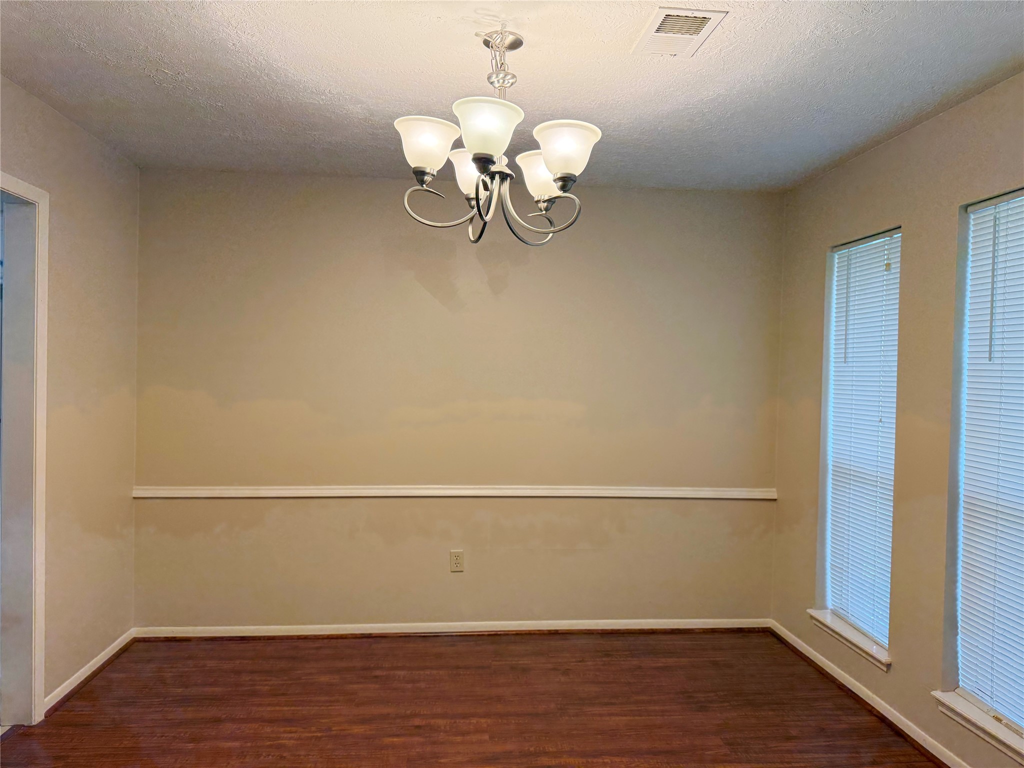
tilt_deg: -0.7
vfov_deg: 56.8
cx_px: 512
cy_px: 384
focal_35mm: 24
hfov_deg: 71.6
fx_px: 710
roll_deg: -1.2
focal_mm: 6.76
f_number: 1.78
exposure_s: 1/120
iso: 250
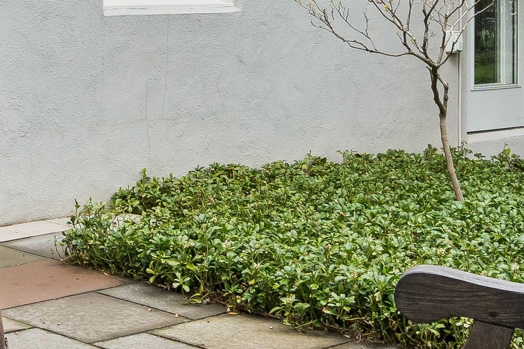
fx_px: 1281
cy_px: -278
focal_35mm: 88
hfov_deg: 22.2
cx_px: -5
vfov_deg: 13.8
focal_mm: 16
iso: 500
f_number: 8
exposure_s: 1/160
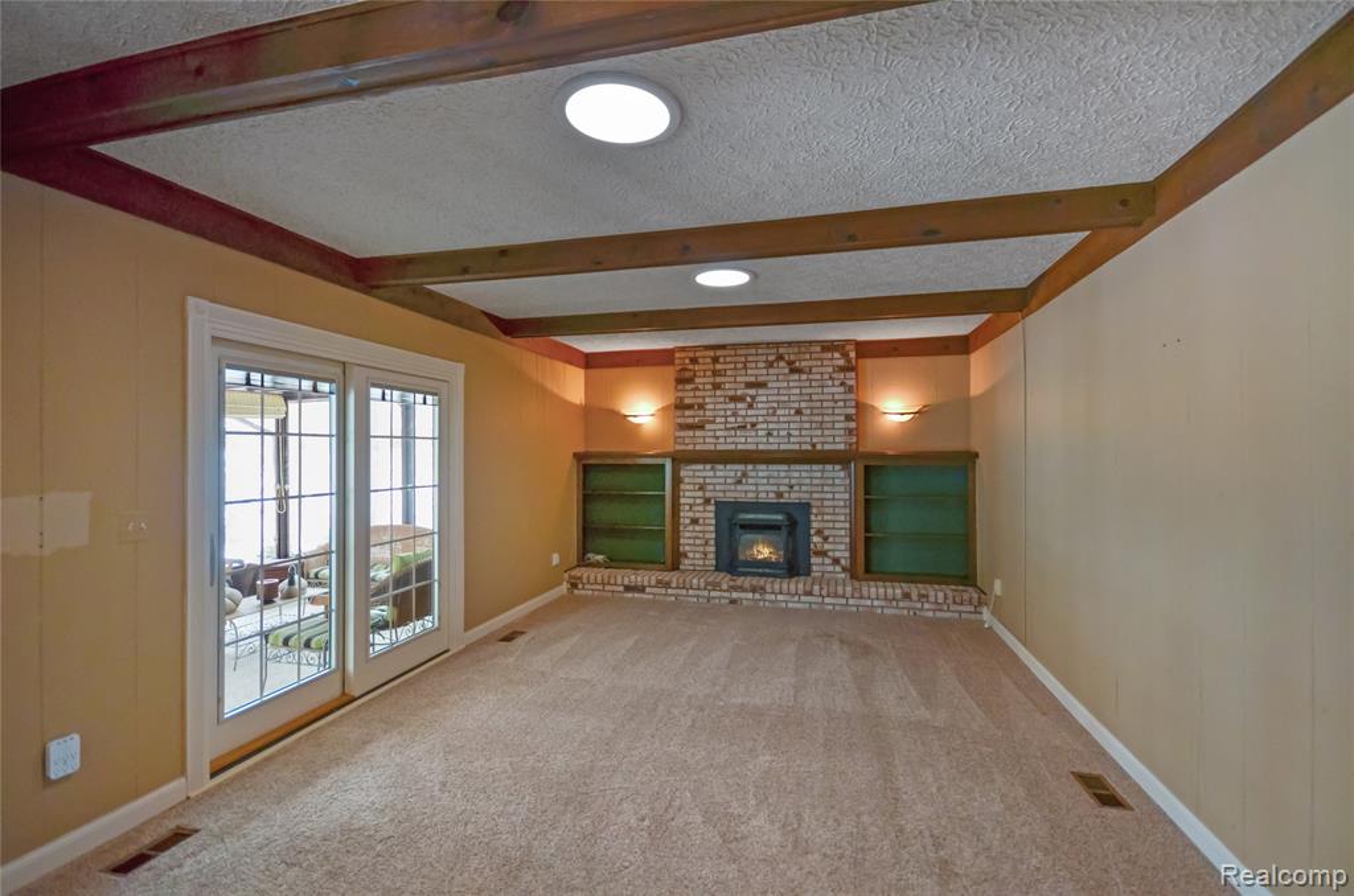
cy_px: 448
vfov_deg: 77.1
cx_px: 677
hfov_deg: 100.5
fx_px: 563
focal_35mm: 15
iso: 720
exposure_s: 1/60
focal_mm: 10
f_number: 4
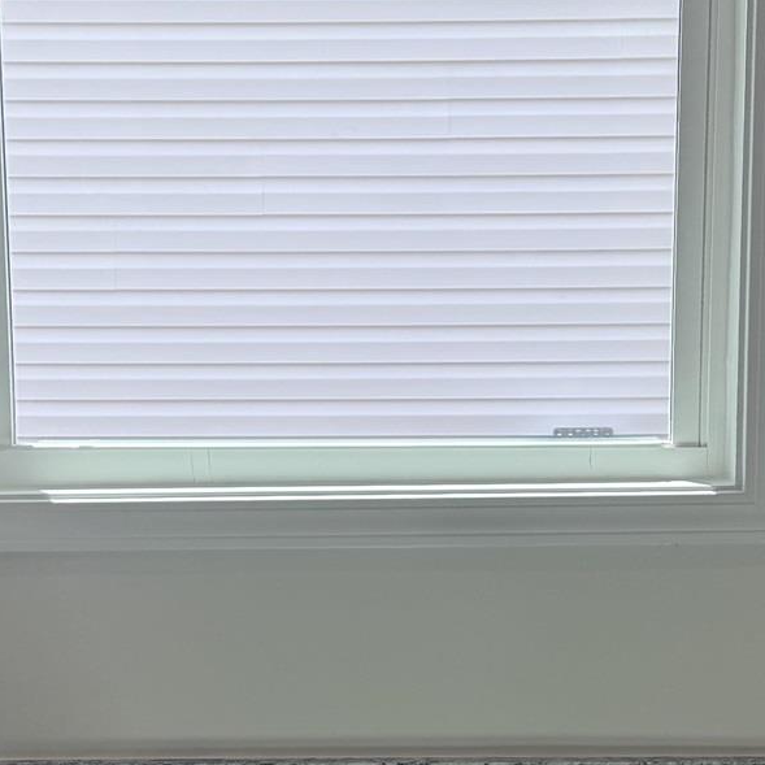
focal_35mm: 83
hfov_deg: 20.9
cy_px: 558
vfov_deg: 20.7
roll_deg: +0.6
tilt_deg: -6.7
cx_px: 370
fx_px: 2075
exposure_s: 1/1032
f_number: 1.78
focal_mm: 6.76
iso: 80
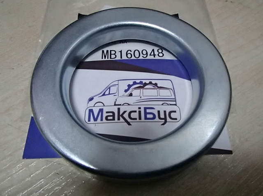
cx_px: 132
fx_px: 213
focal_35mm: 28
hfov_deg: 63.5
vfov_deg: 49.7
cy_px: 98
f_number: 3.9
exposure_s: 1/200
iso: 1600
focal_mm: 5
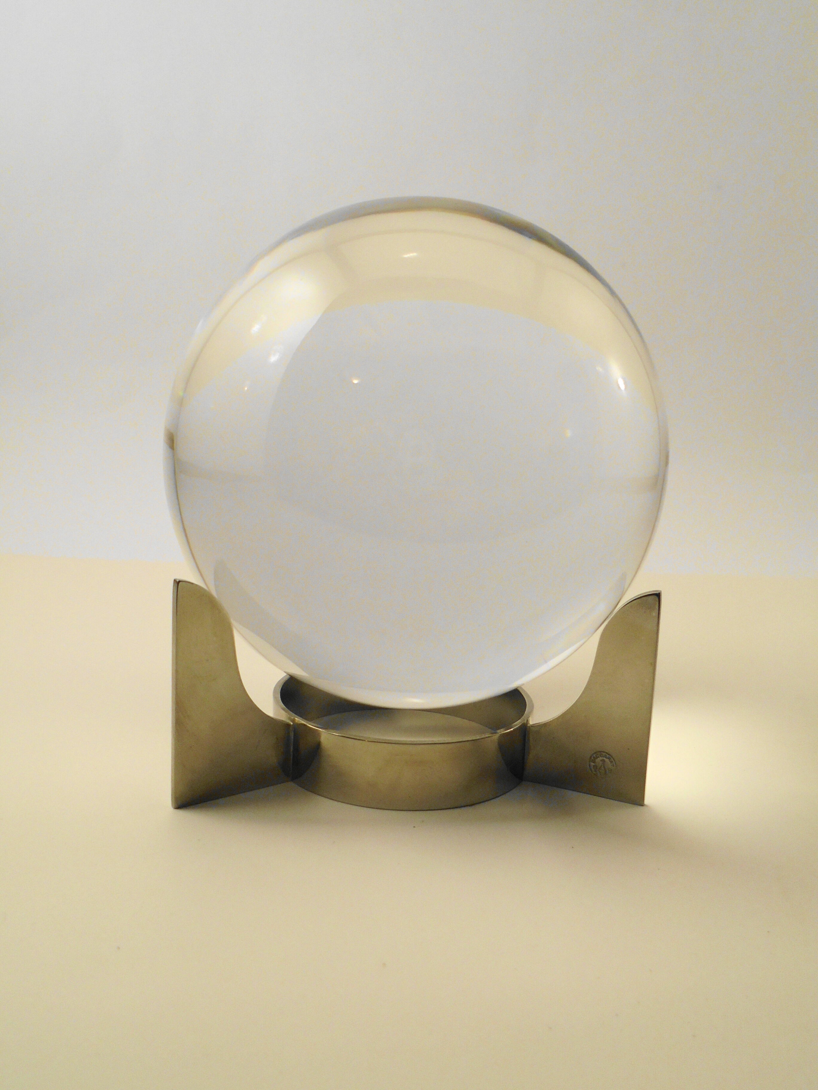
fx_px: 914
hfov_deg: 48.2
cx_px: 409
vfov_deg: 61.7
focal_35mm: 29
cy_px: 545
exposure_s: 1/250
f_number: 3.7
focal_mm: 5.3
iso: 100
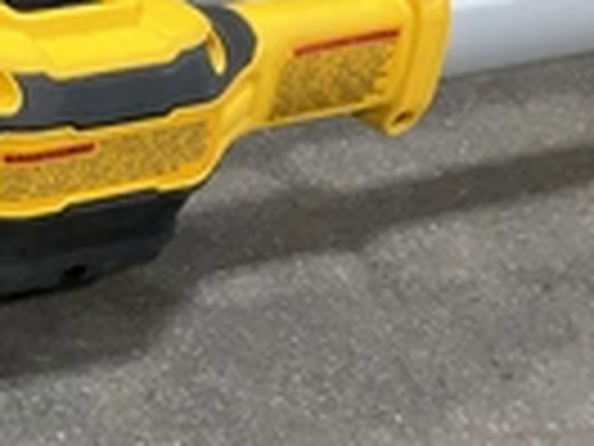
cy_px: 162
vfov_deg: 16.8
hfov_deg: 19.5
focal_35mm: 88
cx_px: -288
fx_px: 1510
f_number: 1.8
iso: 320
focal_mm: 3
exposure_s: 1/40
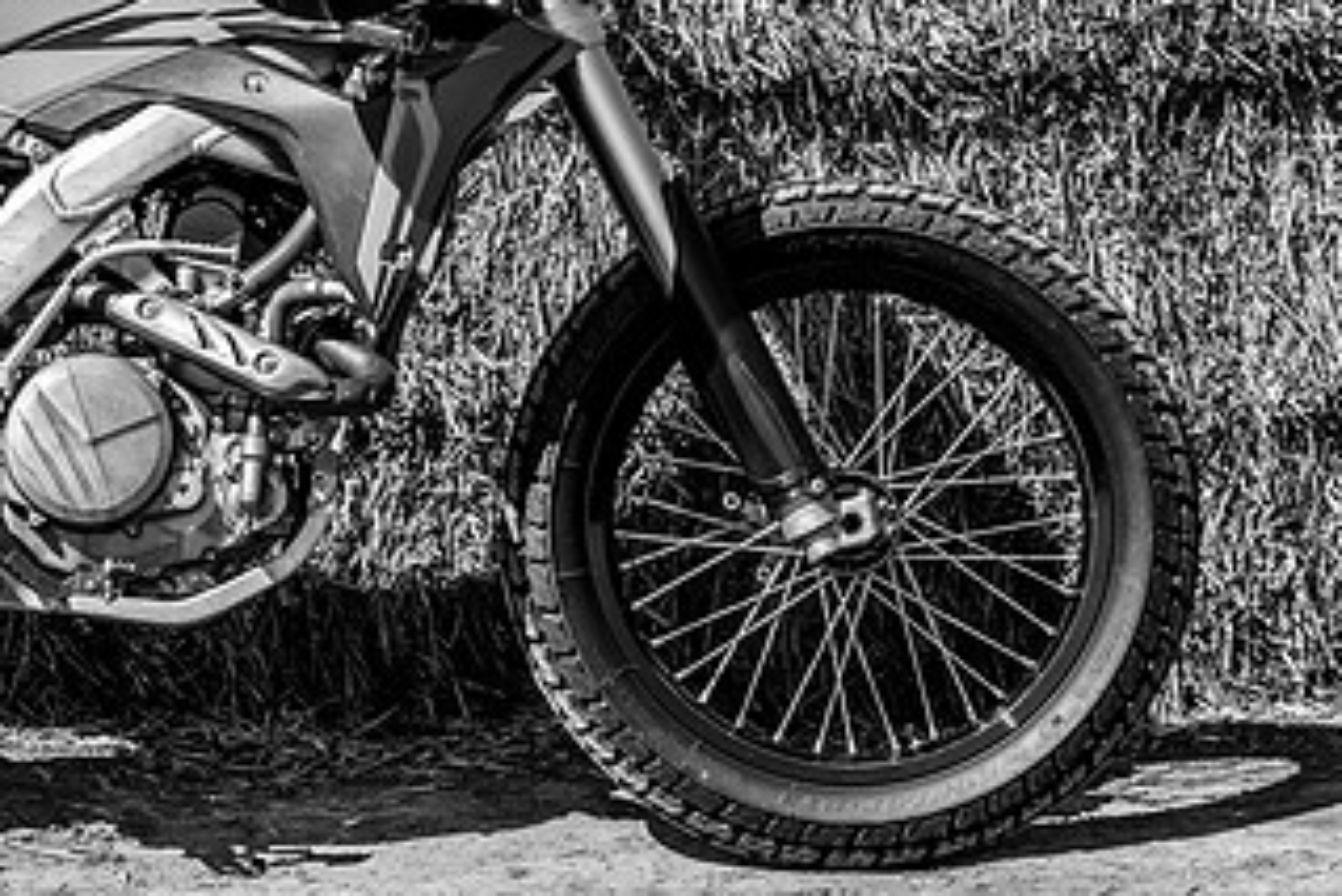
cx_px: 146
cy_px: 259
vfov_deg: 8.6
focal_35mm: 159
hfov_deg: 12.8
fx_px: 5930
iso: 100
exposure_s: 1/160
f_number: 8
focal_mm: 70
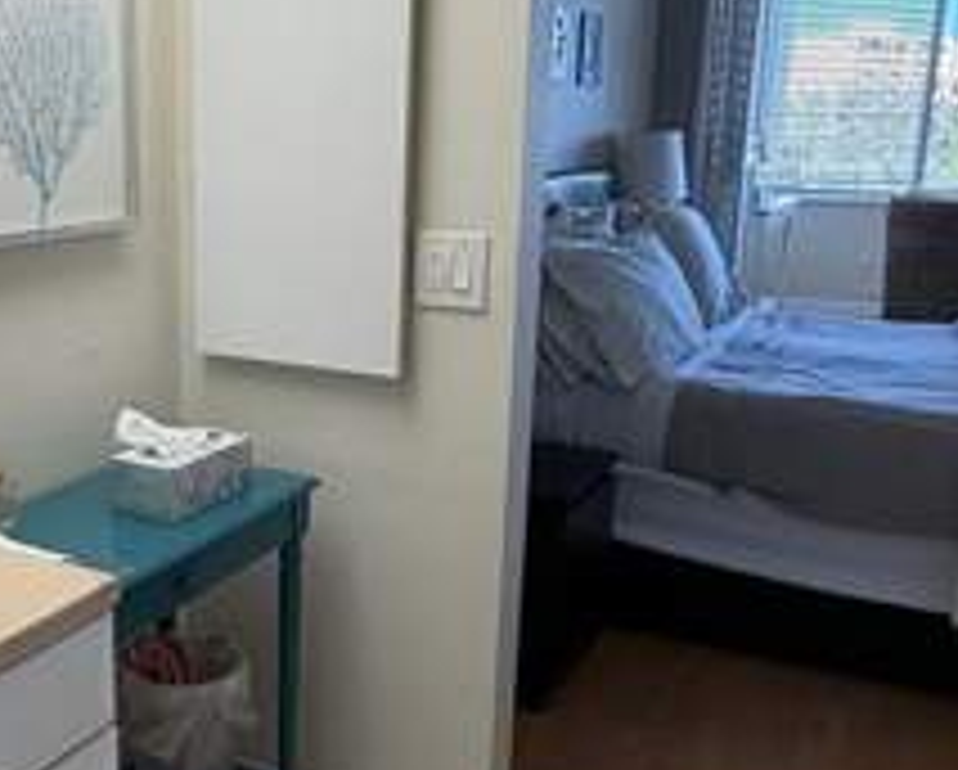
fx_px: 1164
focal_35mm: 41
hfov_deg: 43.3
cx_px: 243
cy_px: 396
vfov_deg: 36.6
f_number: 2.2
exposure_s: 1/120
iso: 125
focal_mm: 2.22
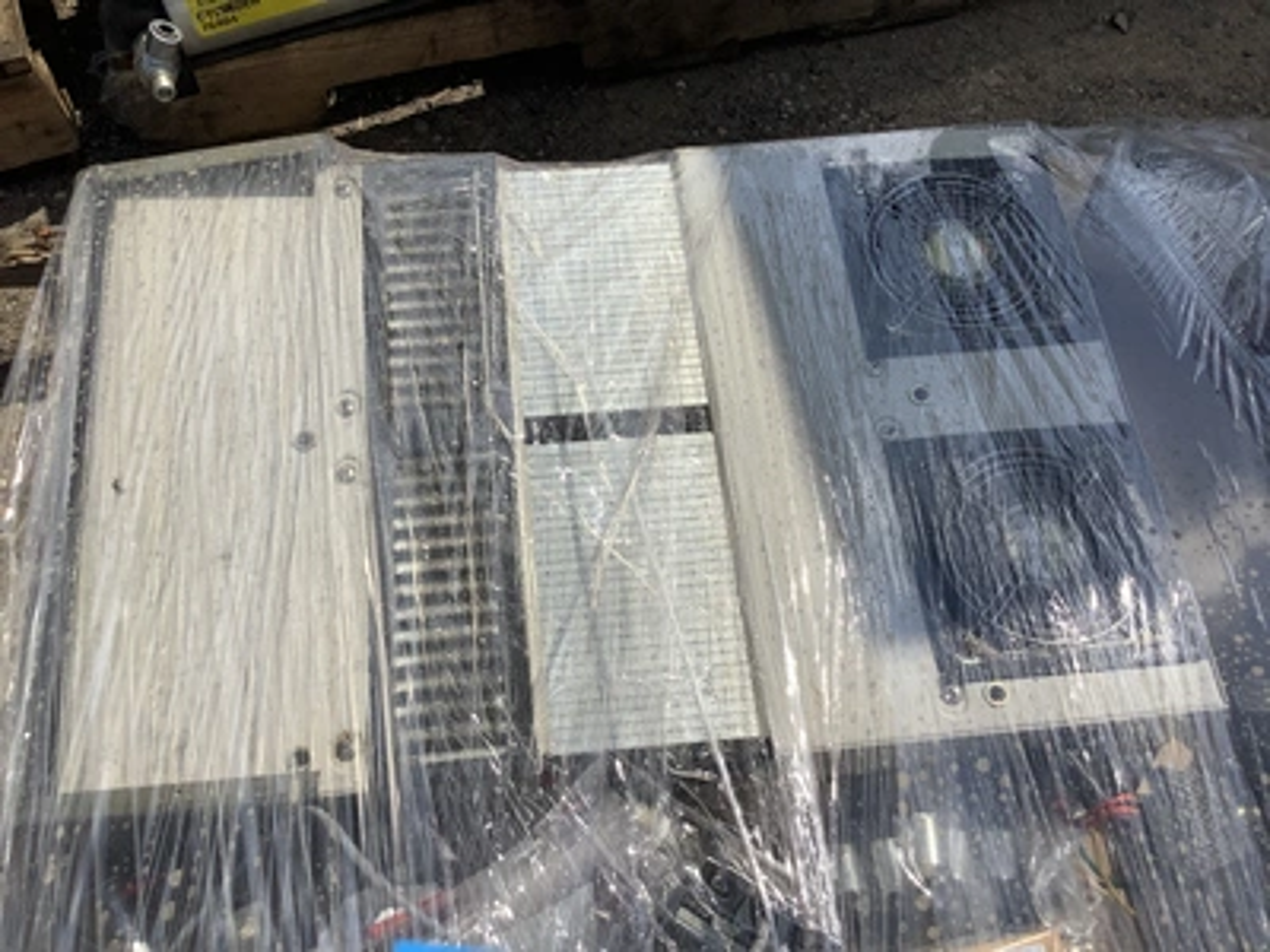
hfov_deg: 58.4
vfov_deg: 45.4
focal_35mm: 31
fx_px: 1137
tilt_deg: -63.3
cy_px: 476
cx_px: 635
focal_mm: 3.3
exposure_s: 1/3546
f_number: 2.4
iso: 25
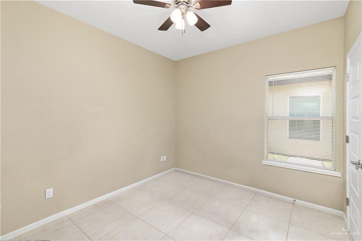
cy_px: 120
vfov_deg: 73.8
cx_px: 181
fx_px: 161
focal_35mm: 16
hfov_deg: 96.7
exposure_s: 1/3
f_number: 8
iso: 320
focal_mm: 16
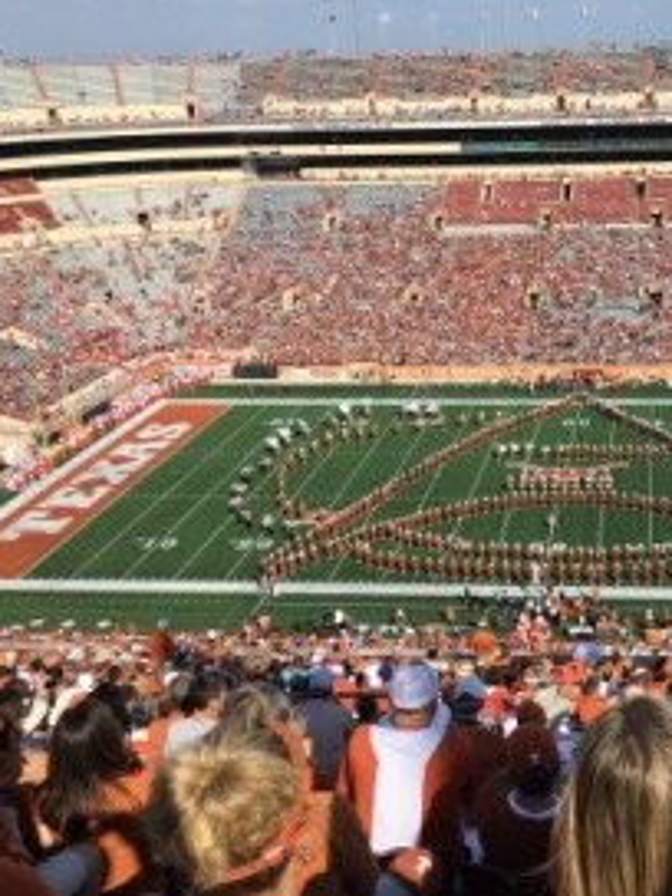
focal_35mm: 39
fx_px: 1009
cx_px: 570
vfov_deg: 47.9
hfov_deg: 35.2
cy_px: 448
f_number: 2.2
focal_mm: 4.15
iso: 25
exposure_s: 1/2079
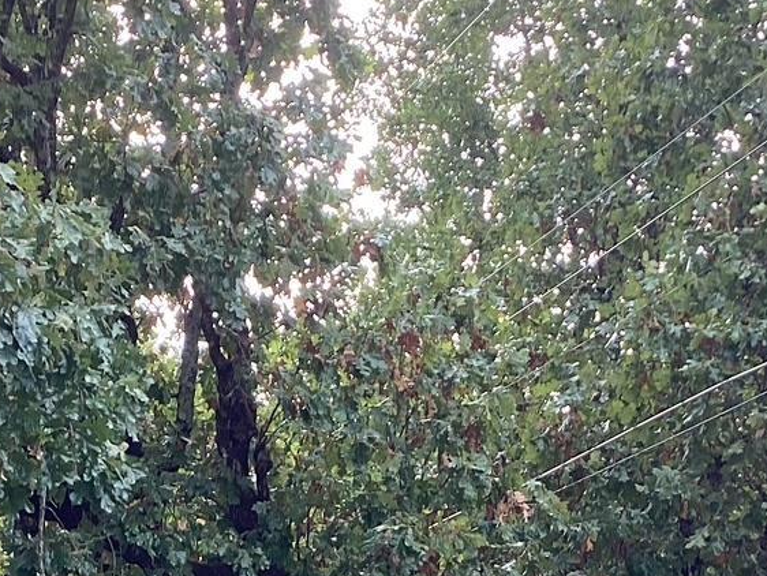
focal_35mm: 90
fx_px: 1995
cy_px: 661
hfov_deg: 21.8
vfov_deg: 15.9
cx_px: 351
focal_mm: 3.3
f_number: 2.4
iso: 32
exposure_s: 1/120
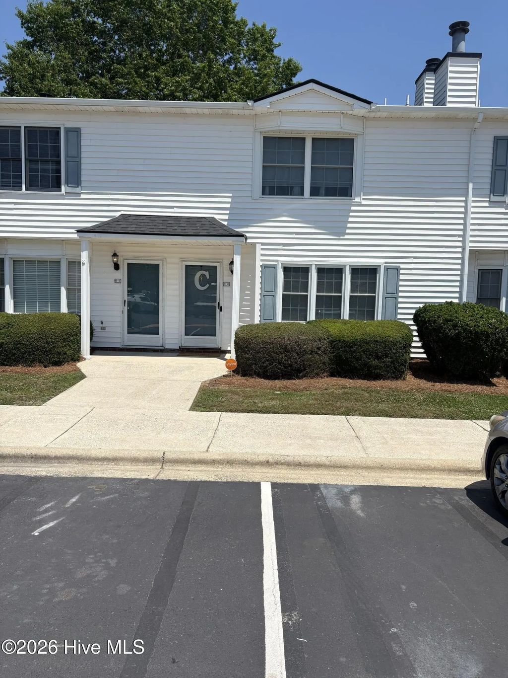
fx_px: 509
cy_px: 339
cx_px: 254
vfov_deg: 67.3
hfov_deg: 53.1
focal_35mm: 26
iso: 50
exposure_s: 1/4950
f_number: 1.6
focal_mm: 5.96
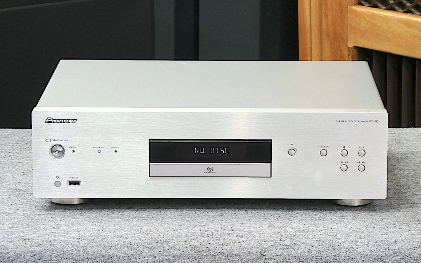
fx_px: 1652
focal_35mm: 144
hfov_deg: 14.5
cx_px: 211
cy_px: 139
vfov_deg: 9.1
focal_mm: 24.2
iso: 200
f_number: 5.3
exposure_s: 1/6
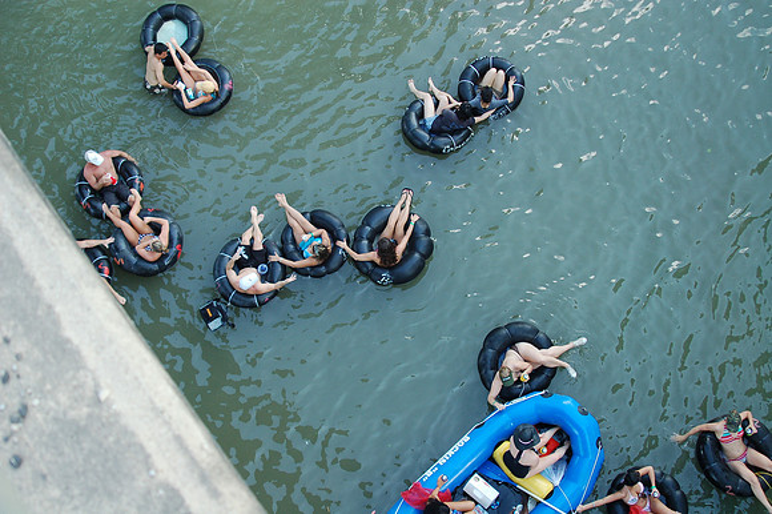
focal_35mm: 42
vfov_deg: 31.9
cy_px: 257
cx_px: 386
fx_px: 900
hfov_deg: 46.4
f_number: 5
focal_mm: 28
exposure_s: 1/200
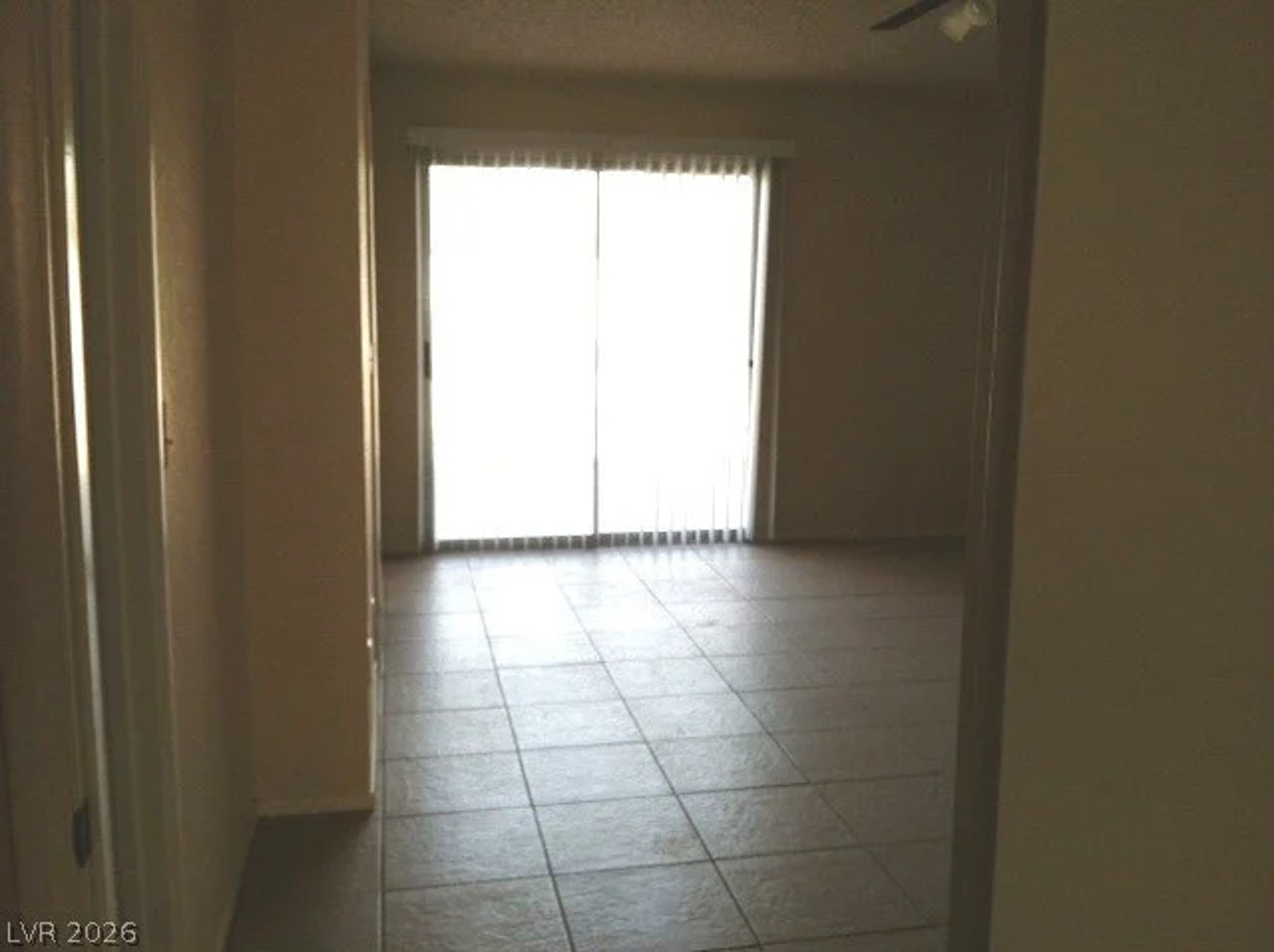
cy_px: 476
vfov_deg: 40.6
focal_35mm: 35
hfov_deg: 52.7
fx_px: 1286
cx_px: 637
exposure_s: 1/120
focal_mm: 3.85
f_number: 2.8
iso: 100
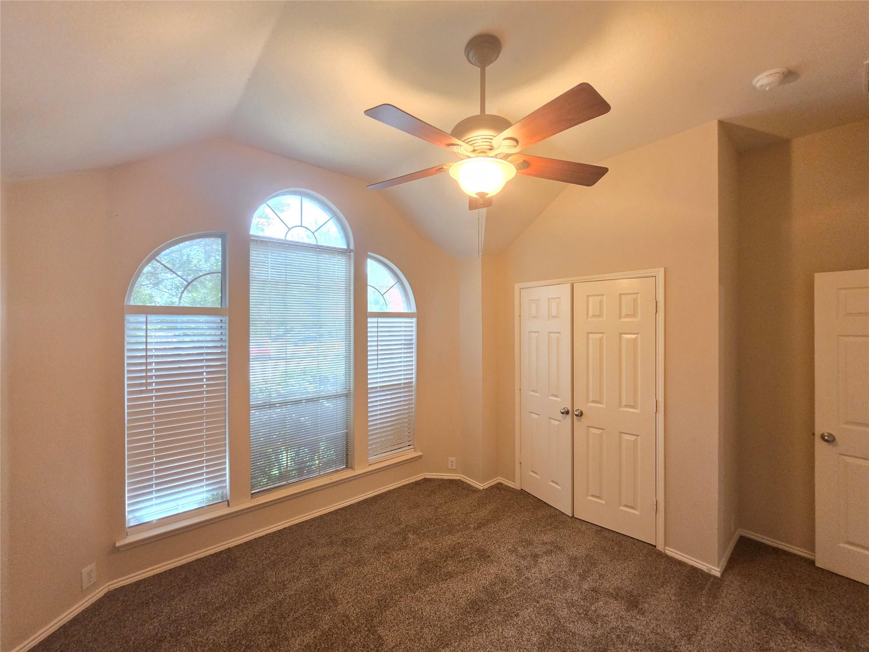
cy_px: 326
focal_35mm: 13
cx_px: 434
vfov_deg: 89.9
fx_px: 326
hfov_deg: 106.2
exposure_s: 1/60
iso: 500
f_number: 1.9
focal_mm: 2.2
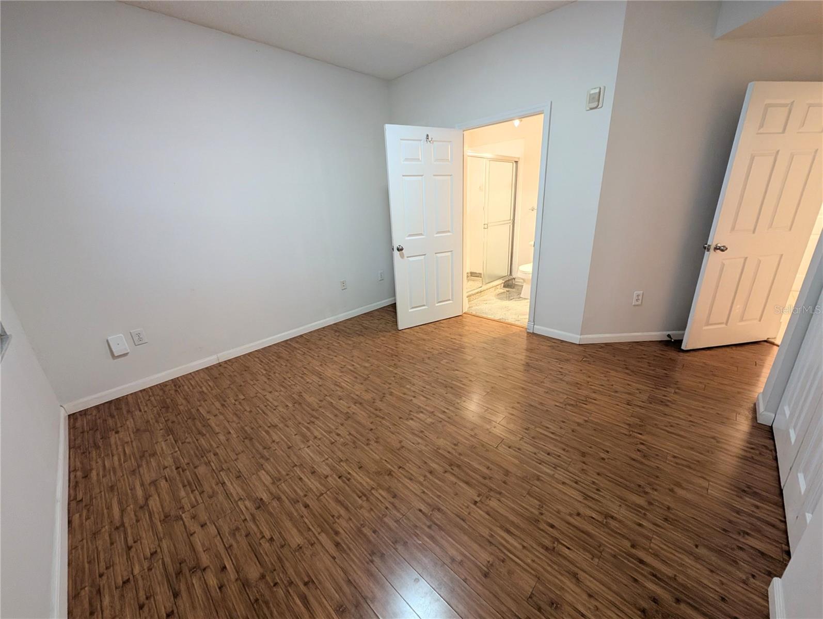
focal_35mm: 12
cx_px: 412
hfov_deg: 110.5
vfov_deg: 94.6
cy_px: 310
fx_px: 286
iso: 309
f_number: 1.7
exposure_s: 1/40
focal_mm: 2.02
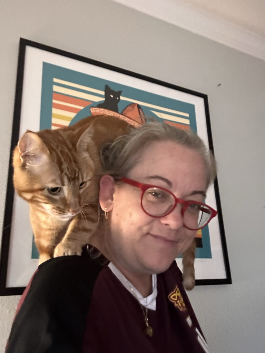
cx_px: 132
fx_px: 306
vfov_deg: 60.0
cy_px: 176
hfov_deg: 46.8
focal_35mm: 30
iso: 640
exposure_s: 1/29
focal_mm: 2.69
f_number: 1.9
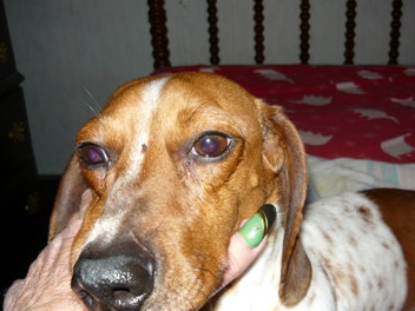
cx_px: 230
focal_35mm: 42
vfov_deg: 34.2
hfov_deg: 44.7
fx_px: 504
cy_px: 197
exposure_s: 1/30
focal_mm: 5.5
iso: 100
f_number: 2.8
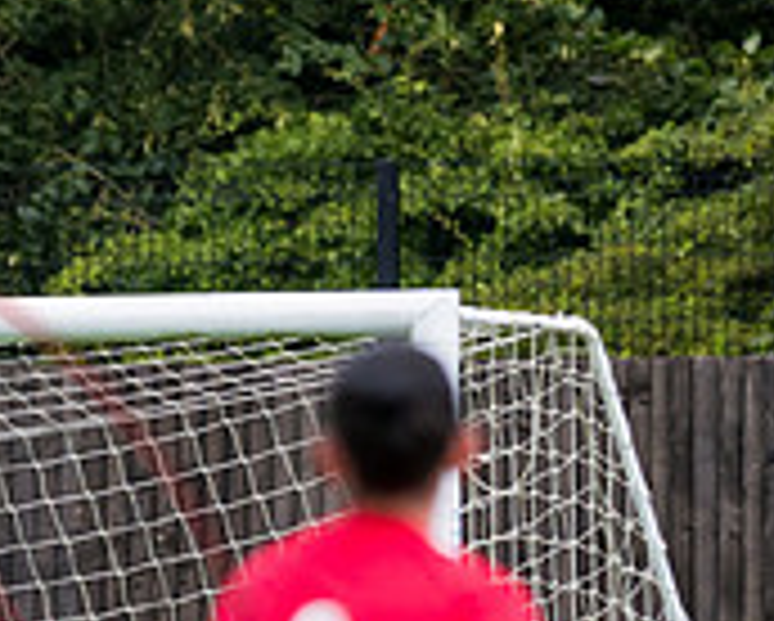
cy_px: 1195
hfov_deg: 1.9
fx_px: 23576
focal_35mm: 1028
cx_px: -231
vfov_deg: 1.5
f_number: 2
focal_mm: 135
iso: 200
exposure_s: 1/5000
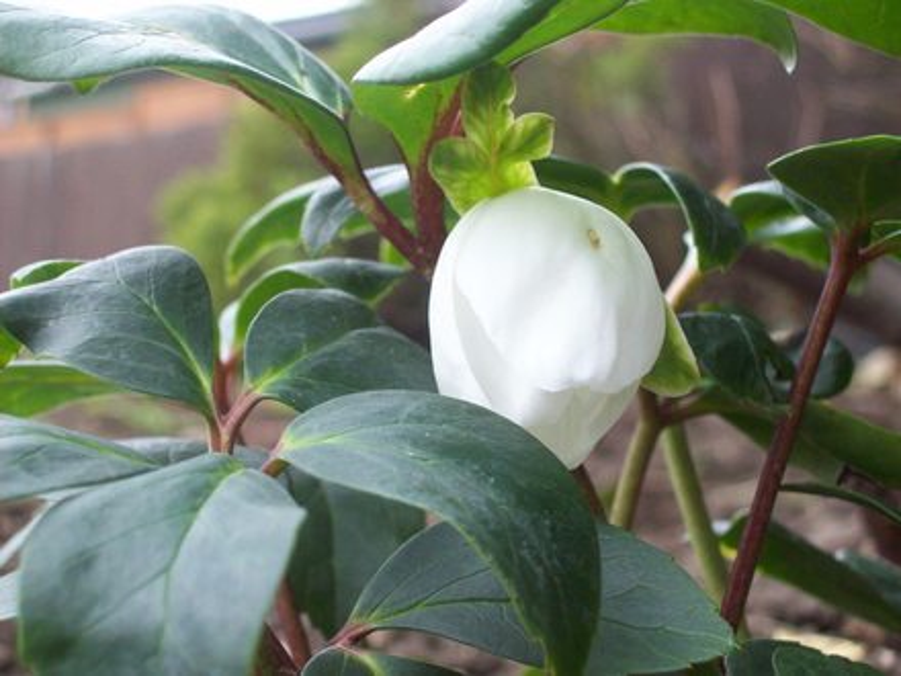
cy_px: 338
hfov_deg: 27.8
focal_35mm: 70
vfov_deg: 21.0
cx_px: 450
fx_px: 1822
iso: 160
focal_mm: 11.6
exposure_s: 1/86
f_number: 3.8
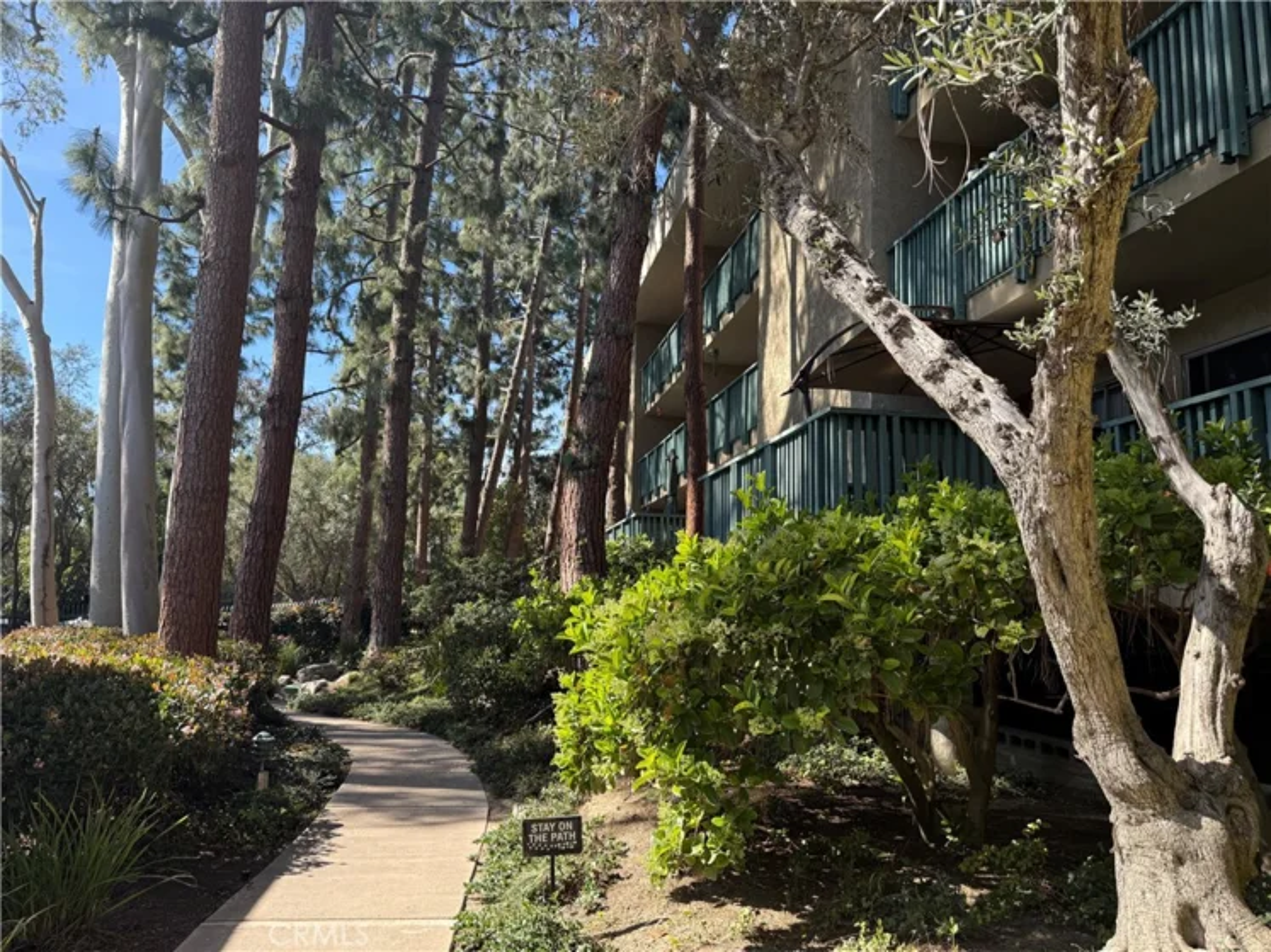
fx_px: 881
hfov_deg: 71.6
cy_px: 476
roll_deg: -1.9
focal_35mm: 24
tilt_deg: +8.1
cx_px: 636
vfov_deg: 56.8
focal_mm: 6.76
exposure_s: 1/1585
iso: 100
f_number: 1.78
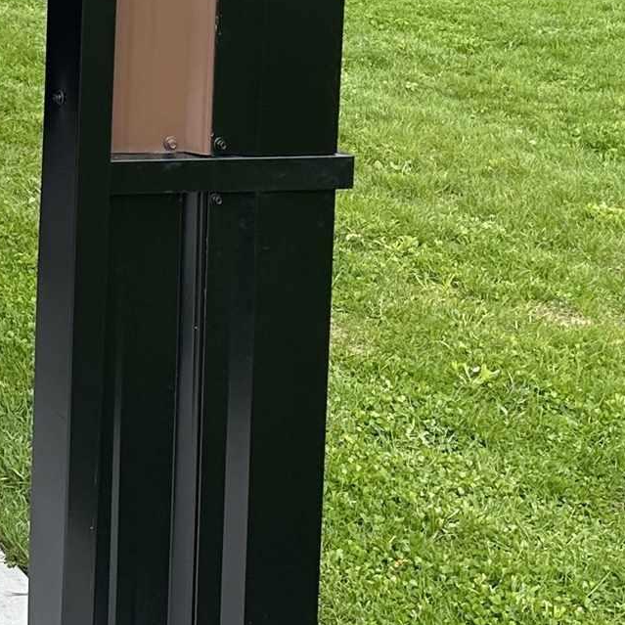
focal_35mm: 102
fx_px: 2084
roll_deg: -1.3
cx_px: -387
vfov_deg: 16.3
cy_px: -139
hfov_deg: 15.4
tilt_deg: -5.2
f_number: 1.78
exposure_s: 1/527
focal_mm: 6.86
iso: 80
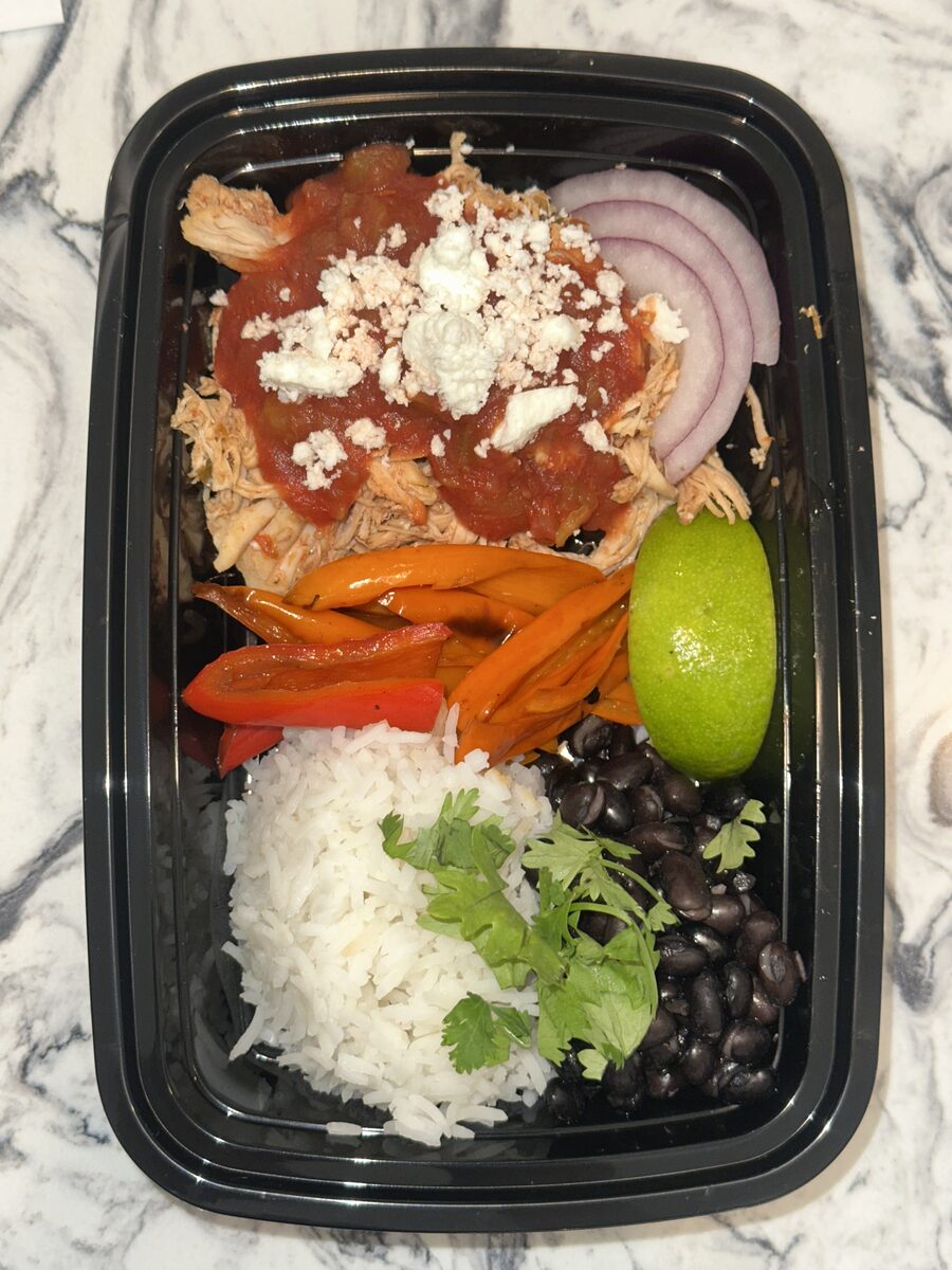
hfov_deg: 30.3
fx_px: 1760
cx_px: 476
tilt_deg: -82.7
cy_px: 635
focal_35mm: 48
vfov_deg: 39.7
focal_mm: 6.86
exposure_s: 1/49
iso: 64
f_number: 1.78
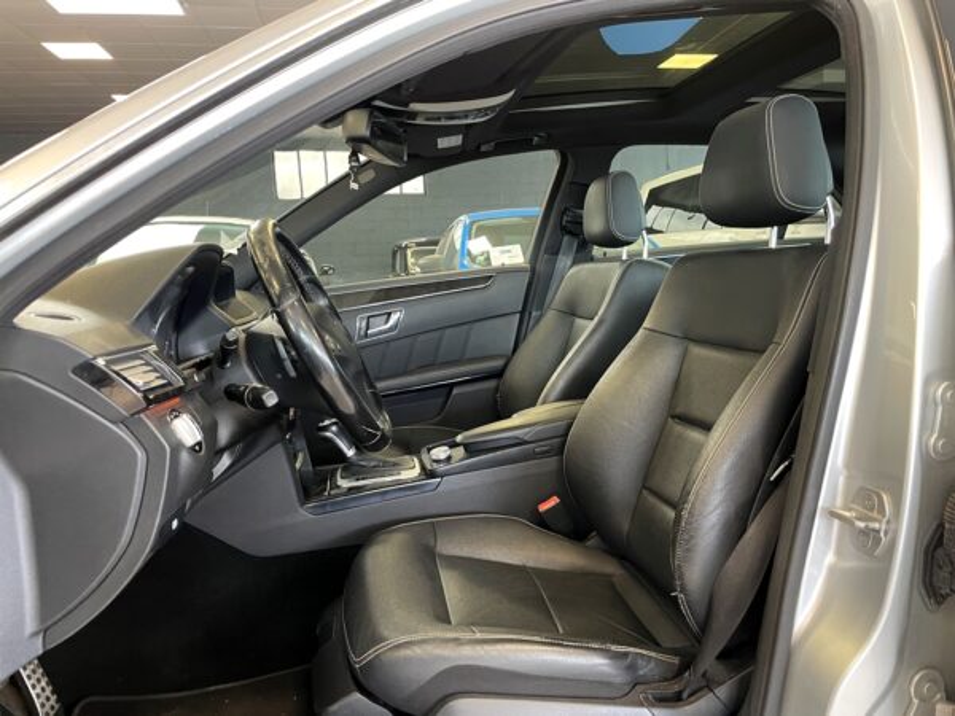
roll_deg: +2.3
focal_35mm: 26
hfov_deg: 67.3
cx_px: 478
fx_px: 717
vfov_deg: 53.1
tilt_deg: -5.9
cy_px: 358
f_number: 1.6
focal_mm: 4.2
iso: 250
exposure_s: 1/60
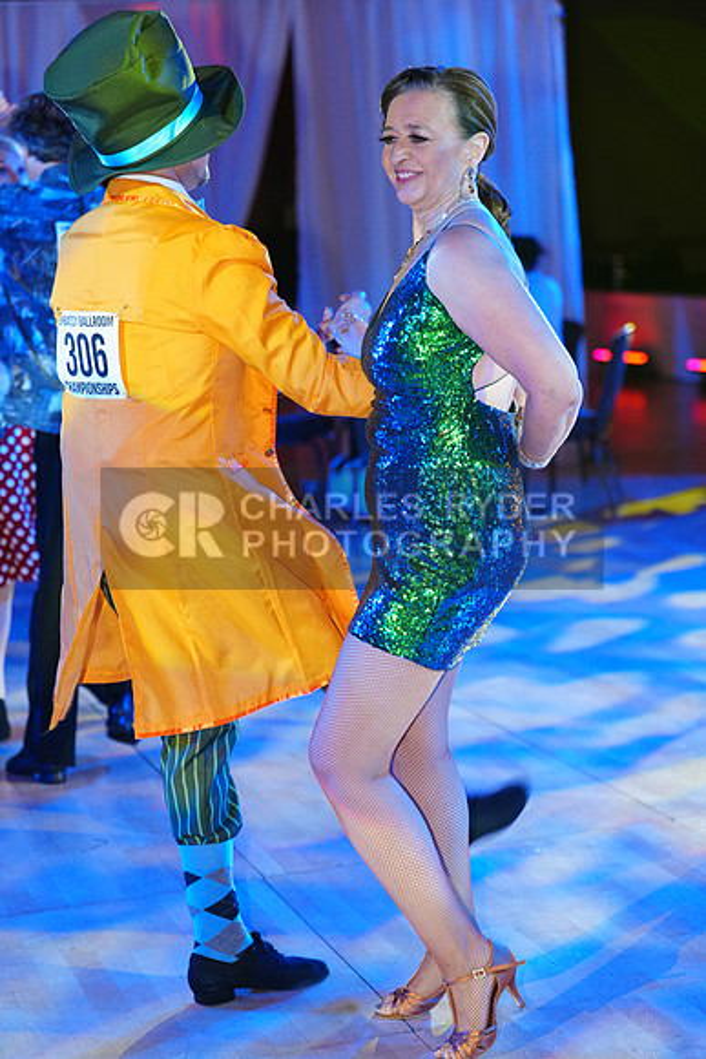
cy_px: 530
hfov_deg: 19.5
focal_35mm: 70
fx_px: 2058
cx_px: 353
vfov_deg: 28.8
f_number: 2.8
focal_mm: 70
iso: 2000
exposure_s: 1/200
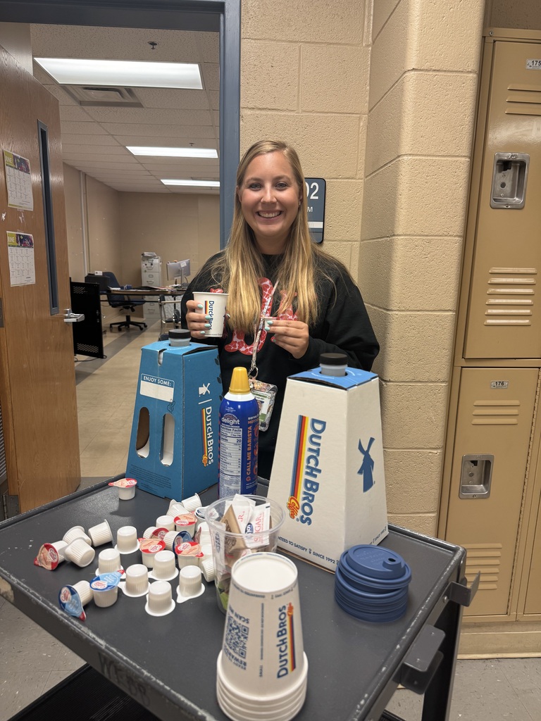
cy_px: 360
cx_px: 270
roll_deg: -0.7
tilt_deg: -12.1
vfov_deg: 71.6
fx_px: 500
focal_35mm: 24
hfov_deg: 56.8
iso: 125
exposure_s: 1/120
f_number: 1.78
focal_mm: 6.76
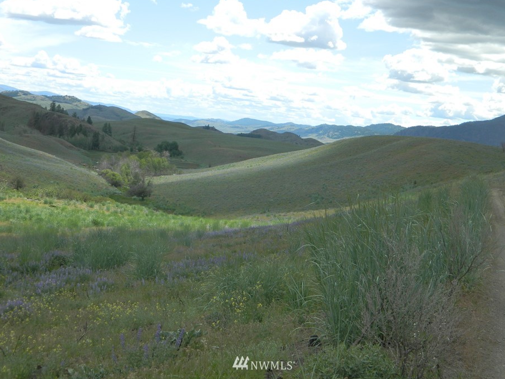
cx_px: 264
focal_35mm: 53
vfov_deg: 27.5
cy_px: 170
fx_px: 773
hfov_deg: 36.2
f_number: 3.6
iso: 80
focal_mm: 8.4
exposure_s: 1/640
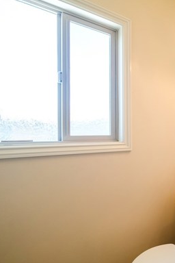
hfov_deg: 41.4
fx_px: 182
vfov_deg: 71.5
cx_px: 191
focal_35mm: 25
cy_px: 135
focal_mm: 10
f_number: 4
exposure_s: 1/10
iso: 250
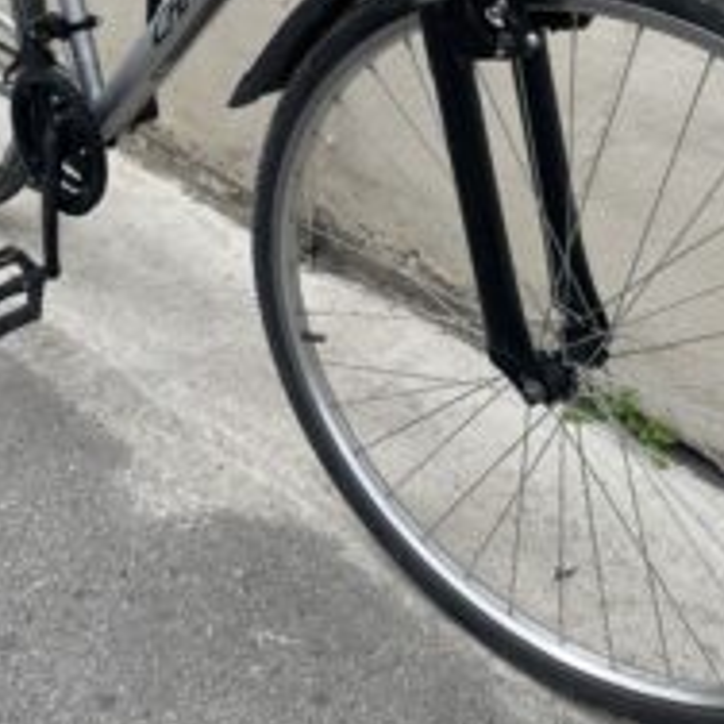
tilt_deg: -28.0
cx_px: 297
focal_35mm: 44
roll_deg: -3.5
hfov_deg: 38.2
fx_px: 1041
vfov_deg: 36.6
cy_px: 116
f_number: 1.6
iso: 32
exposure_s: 1/1742
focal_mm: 4.2
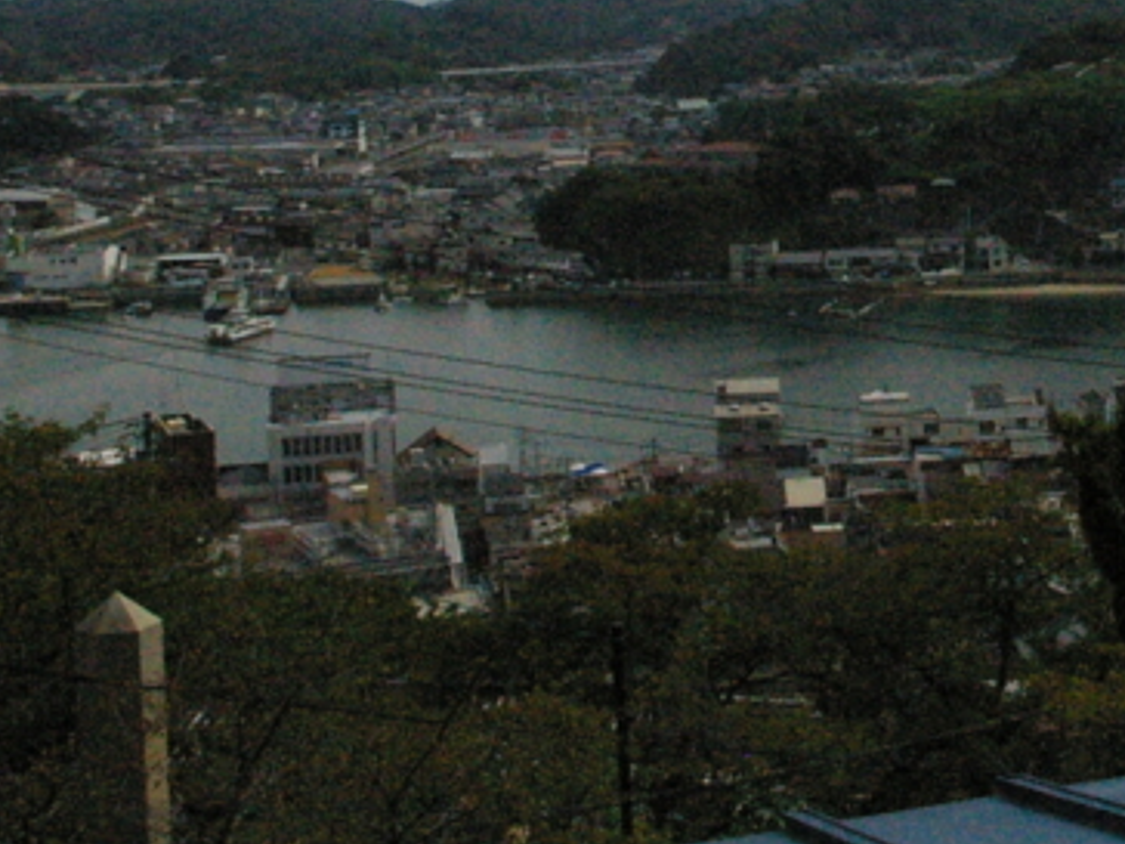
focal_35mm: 73
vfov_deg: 19.7
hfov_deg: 24.9
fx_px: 2372
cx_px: 1227
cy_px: 39
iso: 3200
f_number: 13
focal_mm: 18
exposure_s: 1/4000
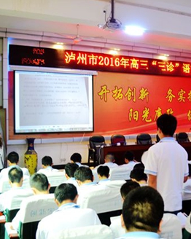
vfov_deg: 42.9
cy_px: 120
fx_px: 304
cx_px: 144
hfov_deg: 34.1
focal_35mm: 43
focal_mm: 20
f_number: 3.8
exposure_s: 1/20
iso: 400
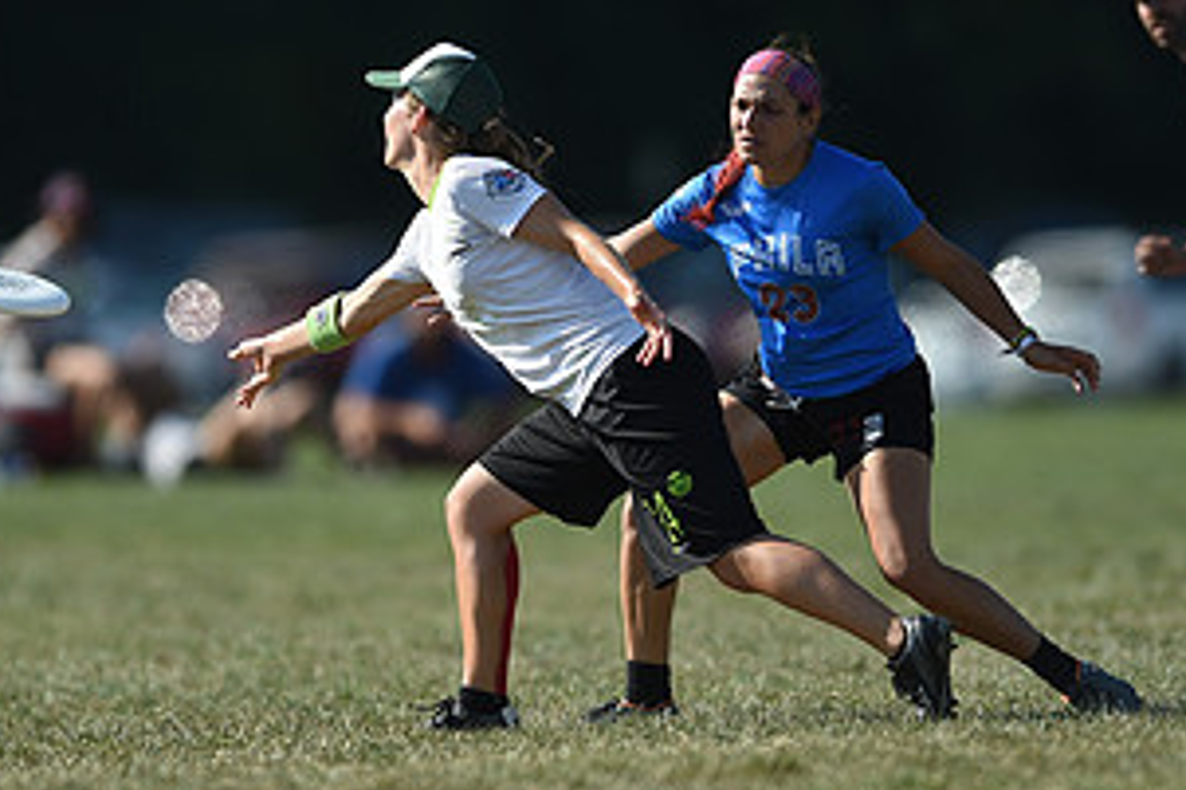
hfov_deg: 2.7
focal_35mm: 767
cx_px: 514
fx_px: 25254
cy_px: 254
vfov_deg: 1.8
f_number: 2.8
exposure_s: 1/2000
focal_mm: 400
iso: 100
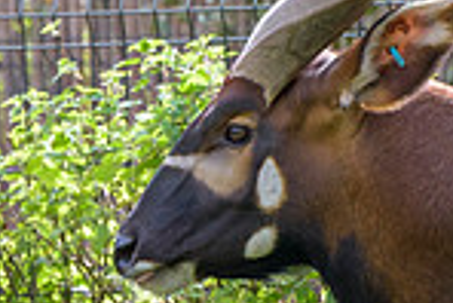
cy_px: 134
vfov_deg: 0.7
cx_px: 674
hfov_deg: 1.0
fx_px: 25493
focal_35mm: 2024
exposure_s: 1/800
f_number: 5.6
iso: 900
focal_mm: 330
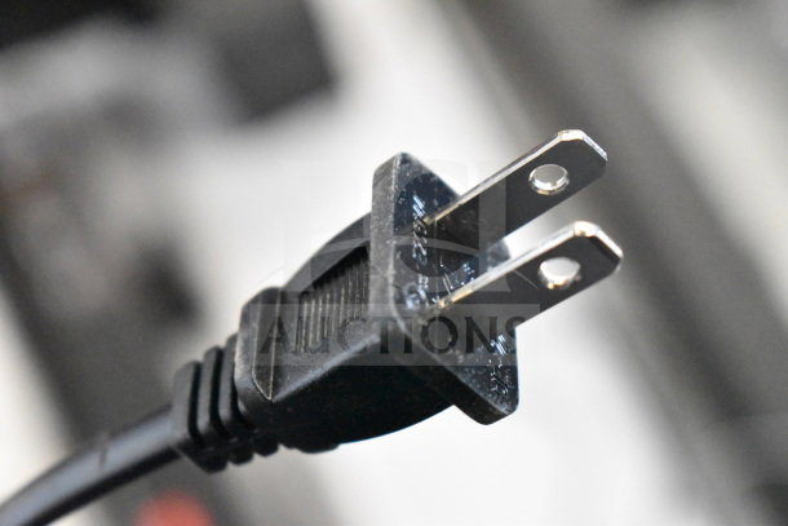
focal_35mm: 82
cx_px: 394
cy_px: 263
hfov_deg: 24.6
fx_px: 1806
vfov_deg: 16.6
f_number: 5.6
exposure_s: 1/100
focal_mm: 55
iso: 16000
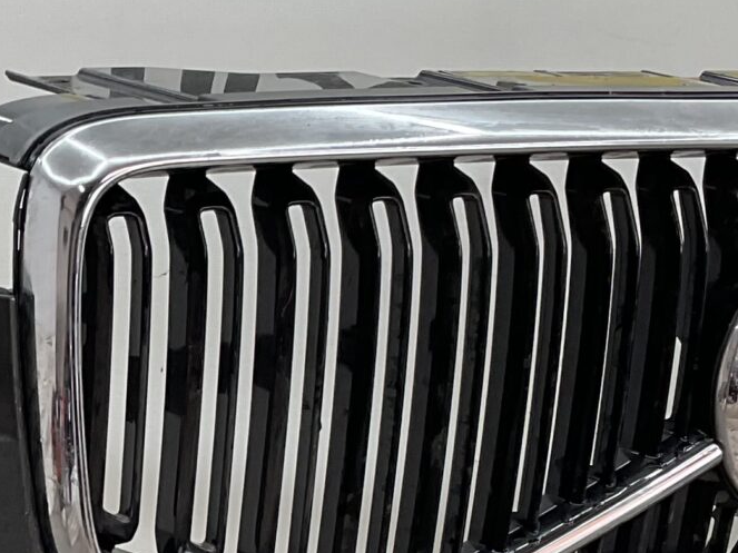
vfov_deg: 13.1
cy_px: 522
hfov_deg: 17.2
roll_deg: -2.2
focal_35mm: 112
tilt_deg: -11.4
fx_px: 2387
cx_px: 26
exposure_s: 1/120
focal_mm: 3
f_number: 1.8
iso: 32
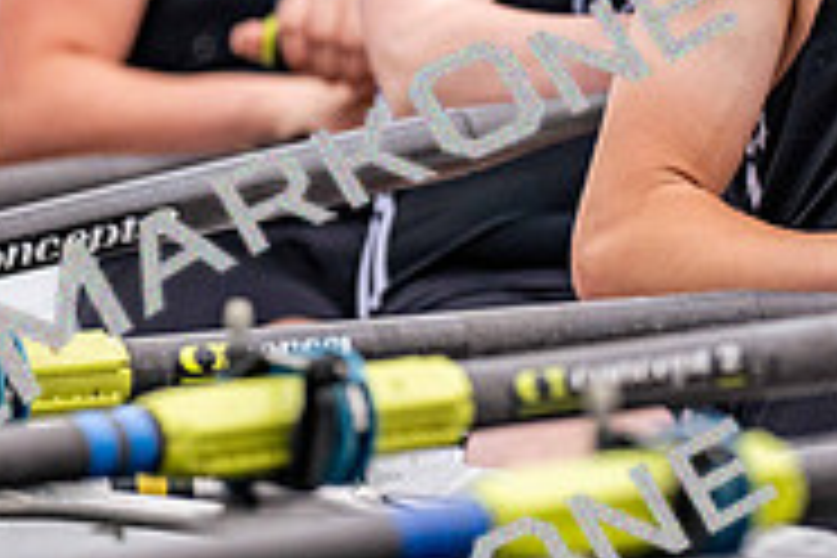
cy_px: -65
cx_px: 603
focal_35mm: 1868
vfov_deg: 0.7
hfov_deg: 1.1
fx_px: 43428
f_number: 4
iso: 900
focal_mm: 600
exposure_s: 1/2500
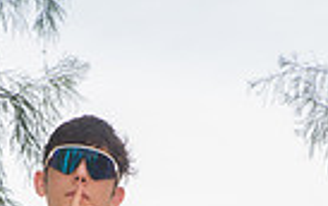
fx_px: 1736
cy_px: 532
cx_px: 98
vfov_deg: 6.4
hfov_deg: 10.8
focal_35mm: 194
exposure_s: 1/250
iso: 250
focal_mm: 58
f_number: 7.1
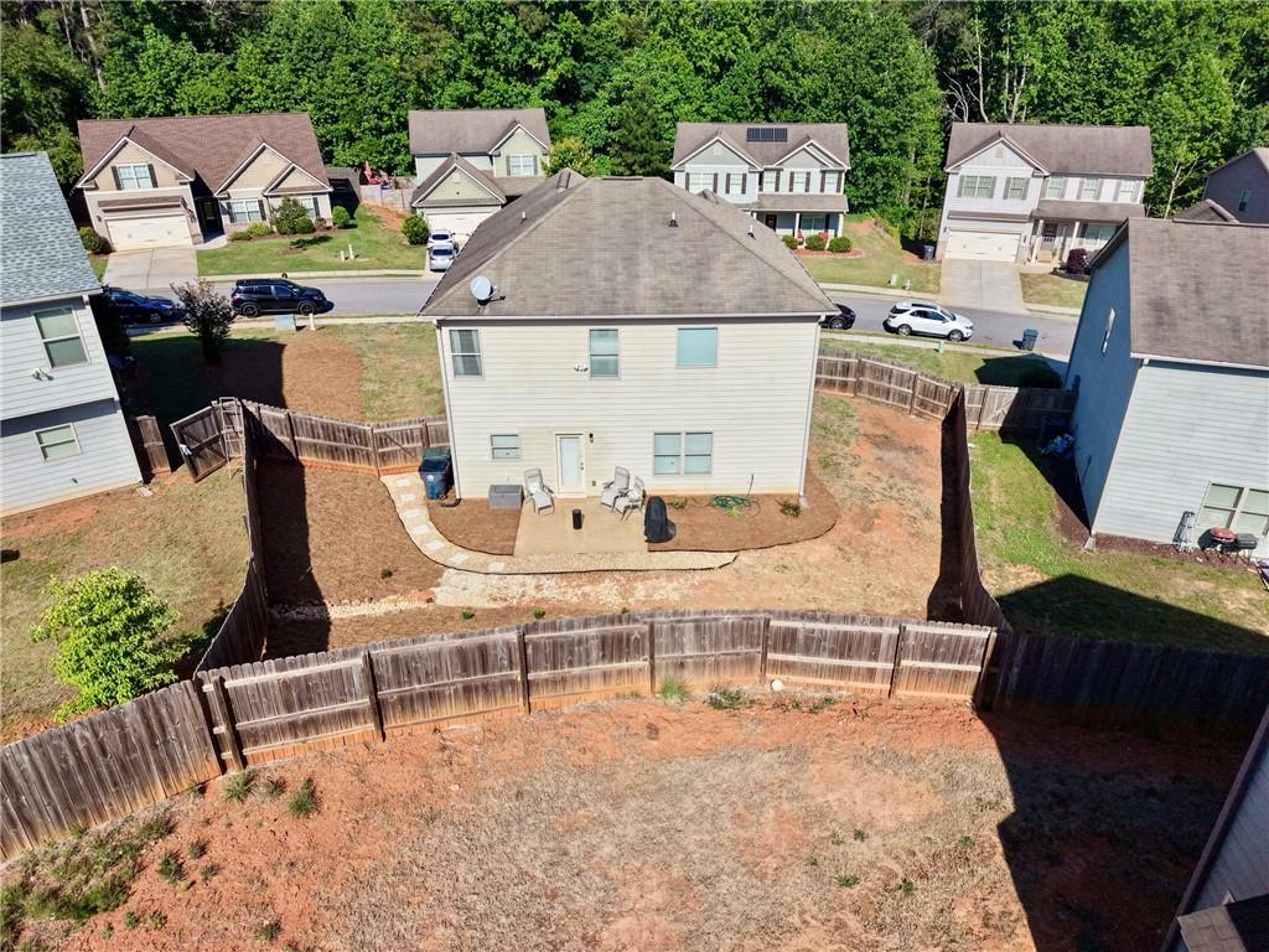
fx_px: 880
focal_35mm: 24
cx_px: 634
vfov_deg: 56.8
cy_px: 476
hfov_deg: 71.6
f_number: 1.8
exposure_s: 1/6400
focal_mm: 8.67
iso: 310
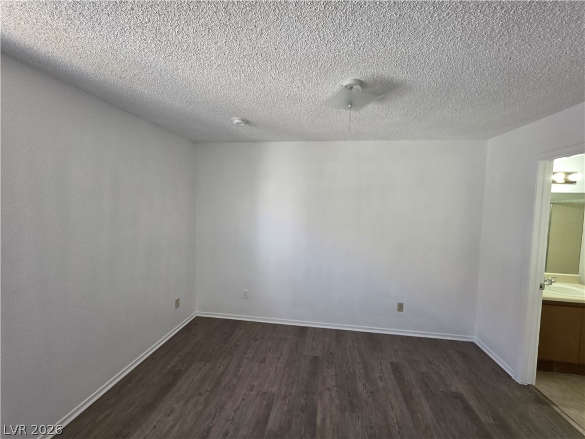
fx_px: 220
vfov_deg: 89.9
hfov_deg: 106.2
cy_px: 220
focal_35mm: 13
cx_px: 292
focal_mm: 2.2
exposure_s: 1/120
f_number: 1.9
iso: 80
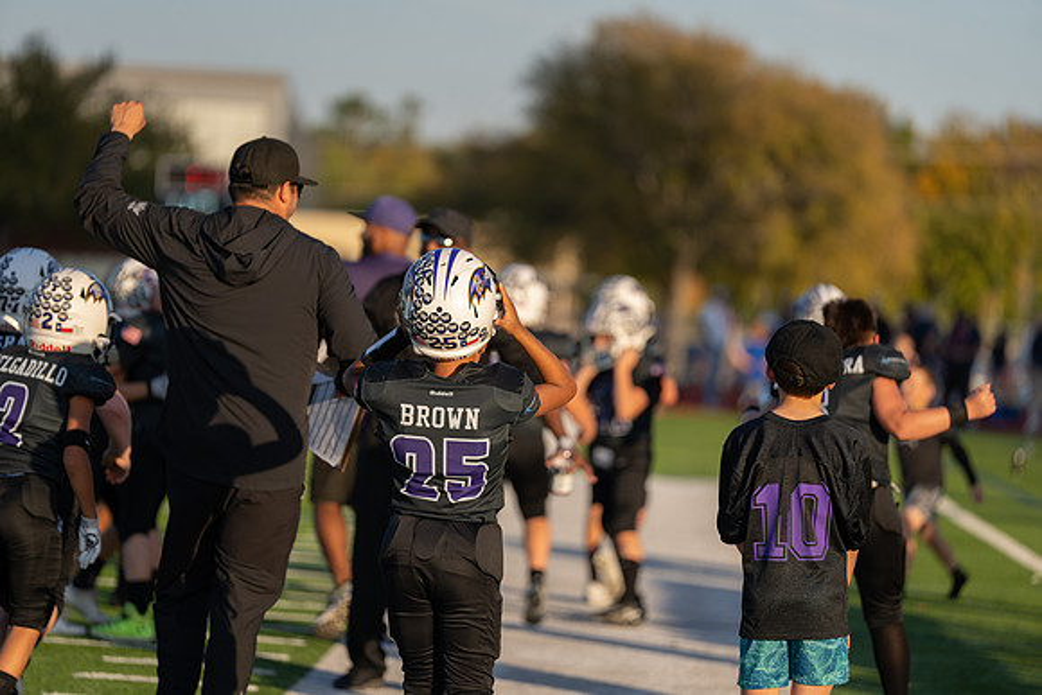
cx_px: 521
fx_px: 5790
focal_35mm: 200
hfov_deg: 10.3
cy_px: 348
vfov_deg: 6.9
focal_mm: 200
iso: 100
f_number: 2.8
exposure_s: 1/800
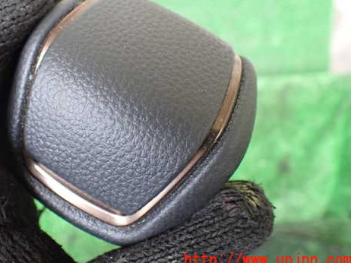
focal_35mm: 39
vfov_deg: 36.6
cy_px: 99
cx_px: 128
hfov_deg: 47.4
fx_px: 395
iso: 640
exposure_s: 1/125
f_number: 2.3
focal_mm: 5.4
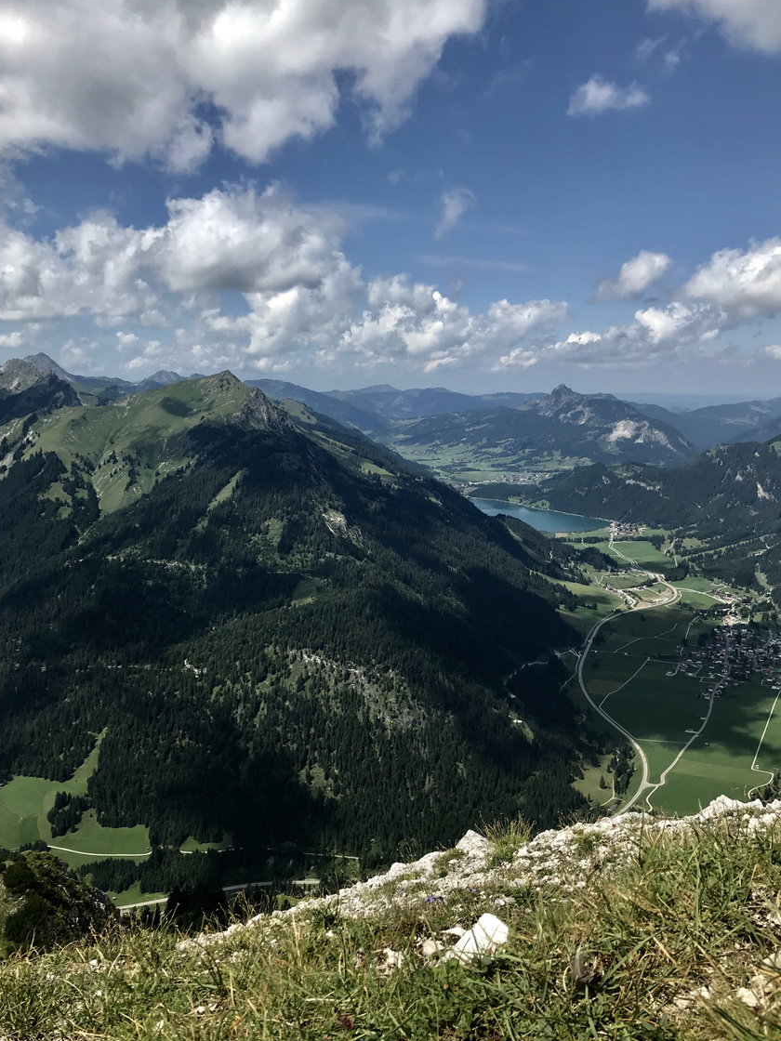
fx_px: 902
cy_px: 486
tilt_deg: -5.0
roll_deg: -0.5
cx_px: 381
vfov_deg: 59.9
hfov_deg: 46.8
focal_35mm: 30
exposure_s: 1/2907
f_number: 1.8
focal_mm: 3.99
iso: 20
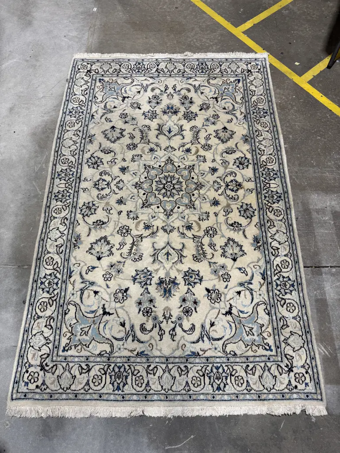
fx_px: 314
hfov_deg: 56.8
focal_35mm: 24
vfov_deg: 71.6
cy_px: 226
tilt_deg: -66.3
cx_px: 170
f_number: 1.78
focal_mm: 6.76
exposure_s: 1/121
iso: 80
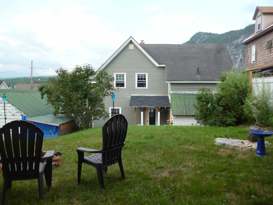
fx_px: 221
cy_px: 102
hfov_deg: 63.4
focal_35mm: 28
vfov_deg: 49.7
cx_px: 136
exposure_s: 1/320
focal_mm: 5
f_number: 3.1
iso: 100
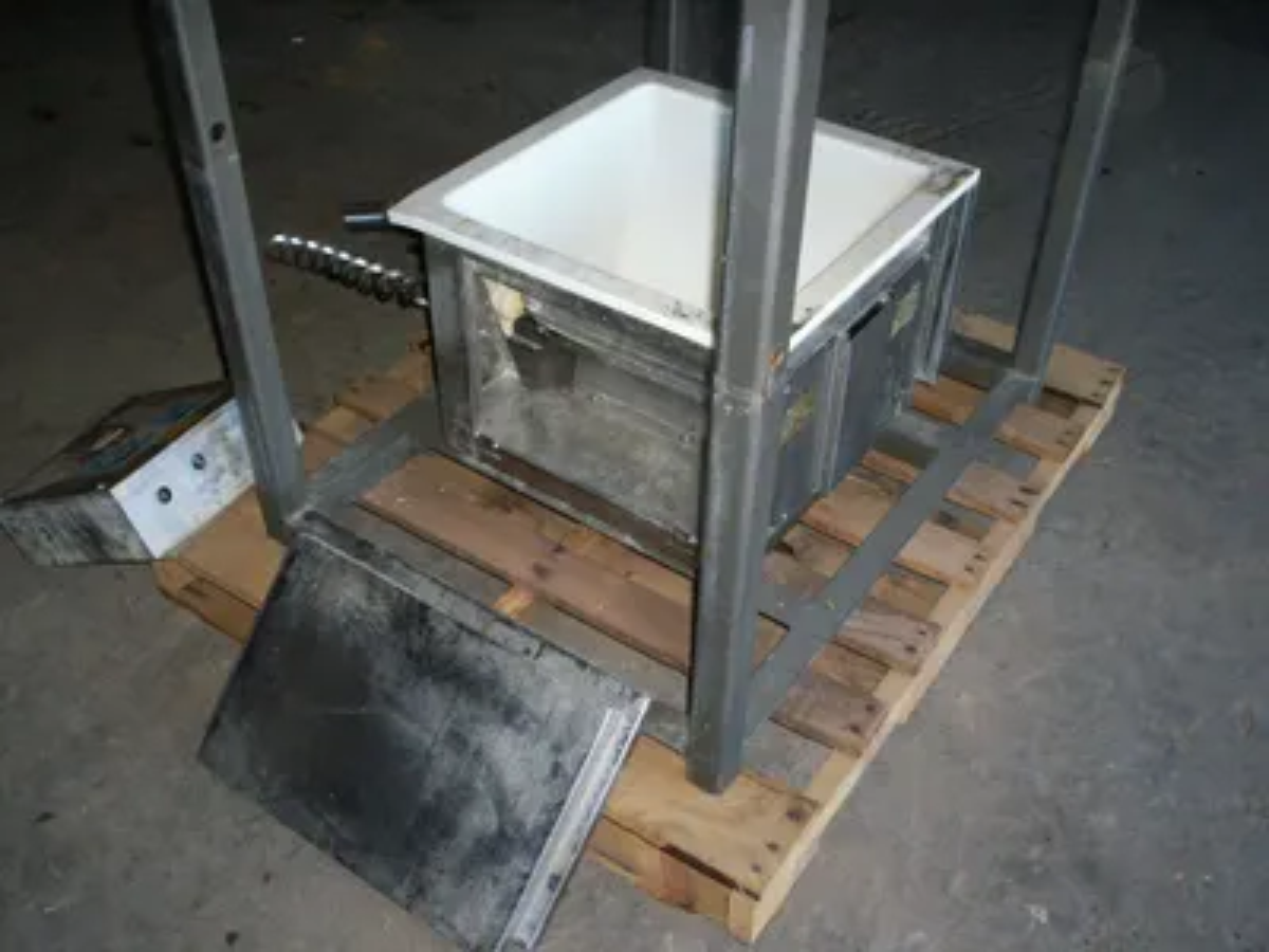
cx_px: 634
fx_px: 1320
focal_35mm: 36
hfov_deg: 51.4
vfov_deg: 39.7
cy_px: 476
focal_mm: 5.9
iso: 140
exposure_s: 1/64
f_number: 4.5
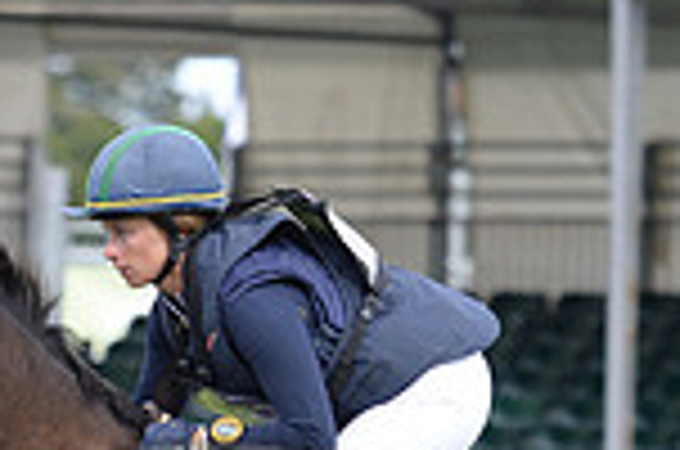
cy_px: 837
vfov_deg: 1.3
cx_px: 212
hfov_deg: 1.9
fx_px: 20282
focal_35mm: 1076
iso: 800
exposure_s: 1/800
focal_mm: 280
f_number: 5.6
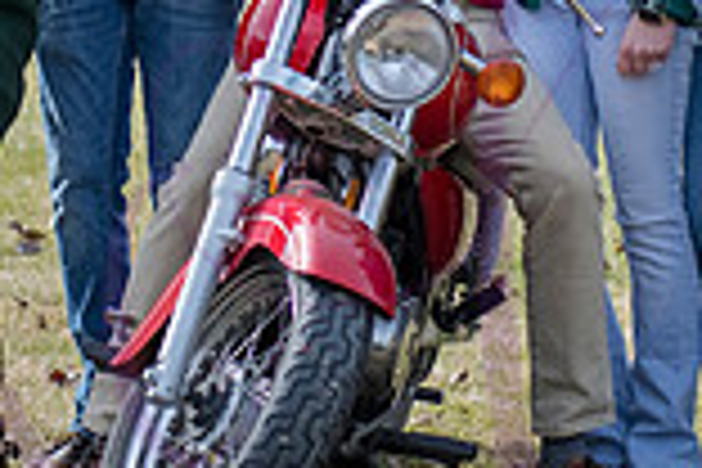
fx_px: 5811
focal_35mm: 298
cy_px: -137
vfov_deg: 4.6
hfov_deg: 6.9
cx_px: 351
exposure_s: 1/1000
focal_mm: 80
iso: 400
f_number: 4.5
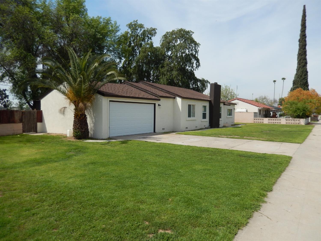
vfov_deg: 54.9
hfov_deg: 69.4
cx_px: 160
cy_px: 120
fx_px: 232
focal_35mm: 25
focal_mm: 4.5
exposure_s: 1/400
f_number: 6.8
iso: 125
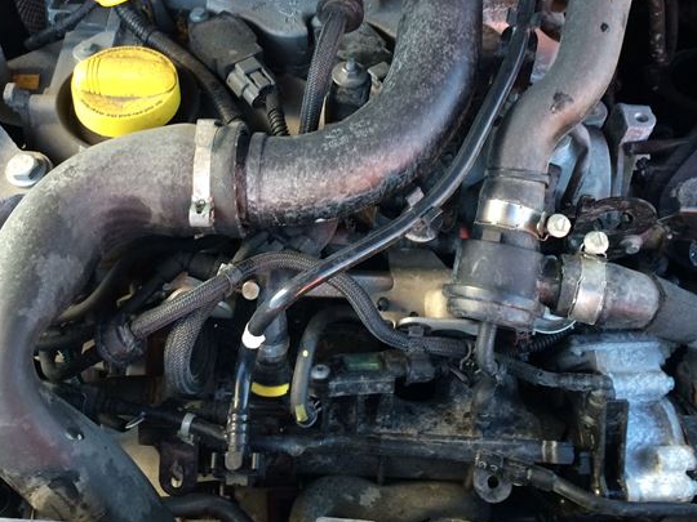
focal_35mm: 43
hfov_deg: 43.7
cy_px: 171
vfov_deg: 33.3
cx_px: 297
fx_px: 866
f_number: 2.2
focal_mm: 4.15
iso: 64
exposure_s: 1/30
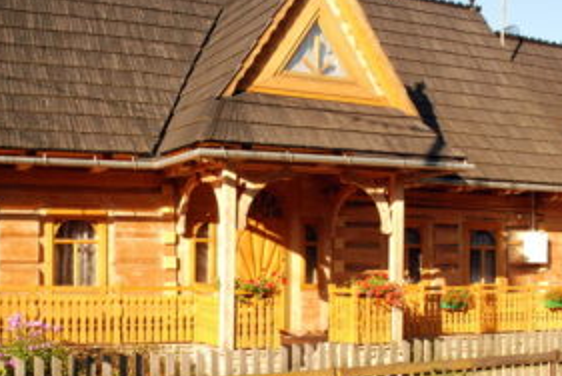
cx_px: 280
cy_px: 243
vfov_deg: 28.0
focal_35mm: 48
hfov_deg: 41.1
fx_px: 750
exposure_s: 1/500
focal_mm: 18
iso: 1250
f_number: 11
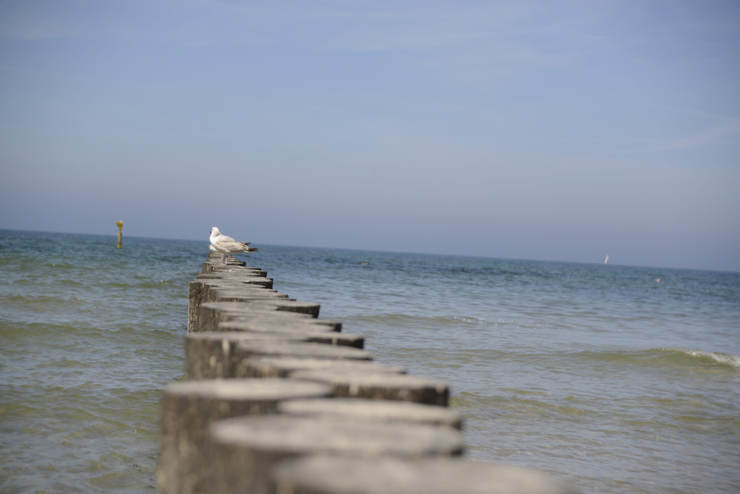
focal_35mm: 85
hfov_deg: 23.9
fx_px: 1748
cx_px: 370
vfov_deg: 16.1
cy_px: 247
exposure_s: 1/1600
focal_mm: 85
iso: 125
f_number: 4
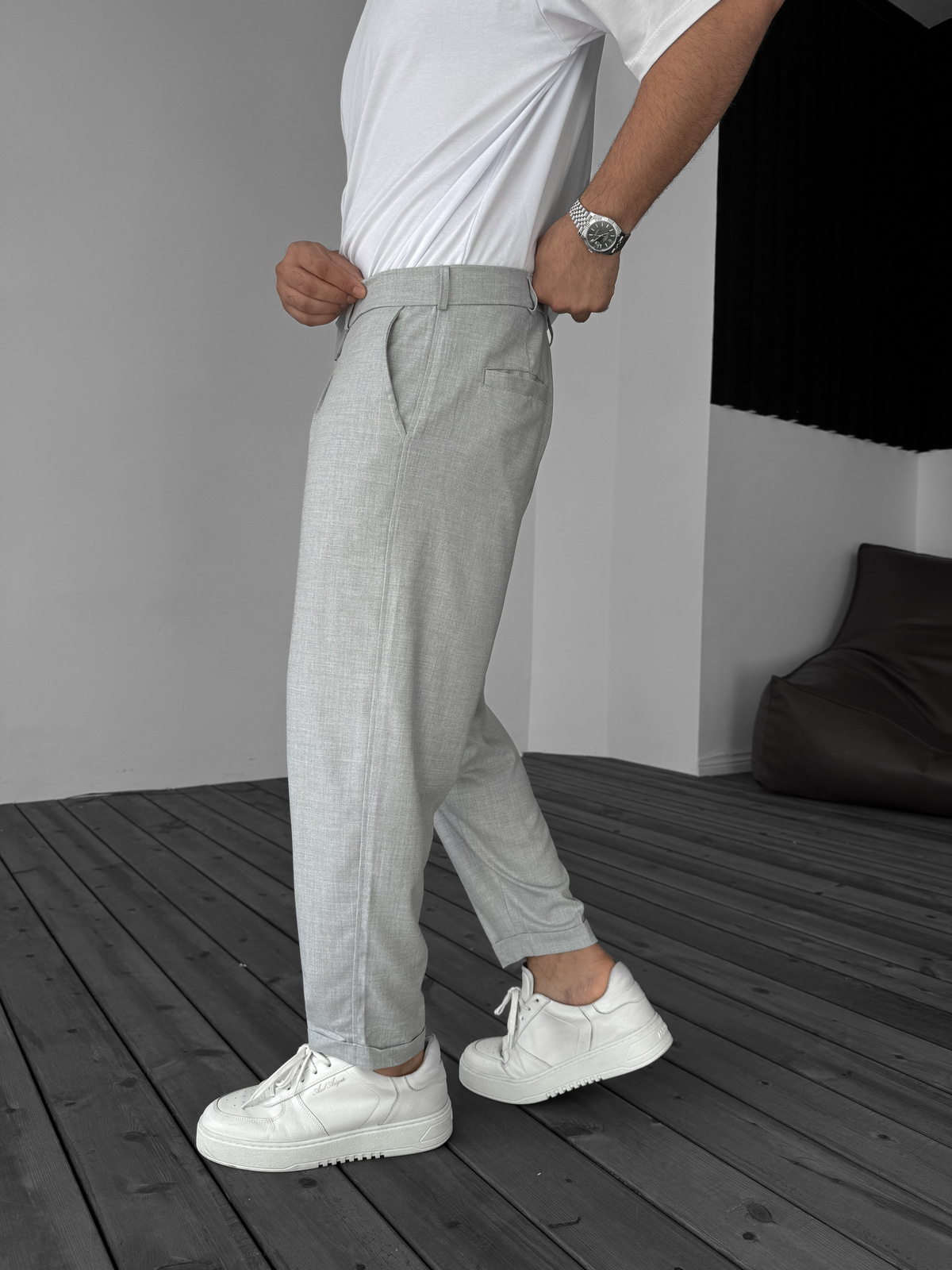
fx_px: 880
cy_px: 635
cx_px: 476
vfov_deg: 71.6
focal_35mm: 24
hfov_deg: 56.8
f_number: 1.8
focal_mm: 6.76
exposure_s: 1/430
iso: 80
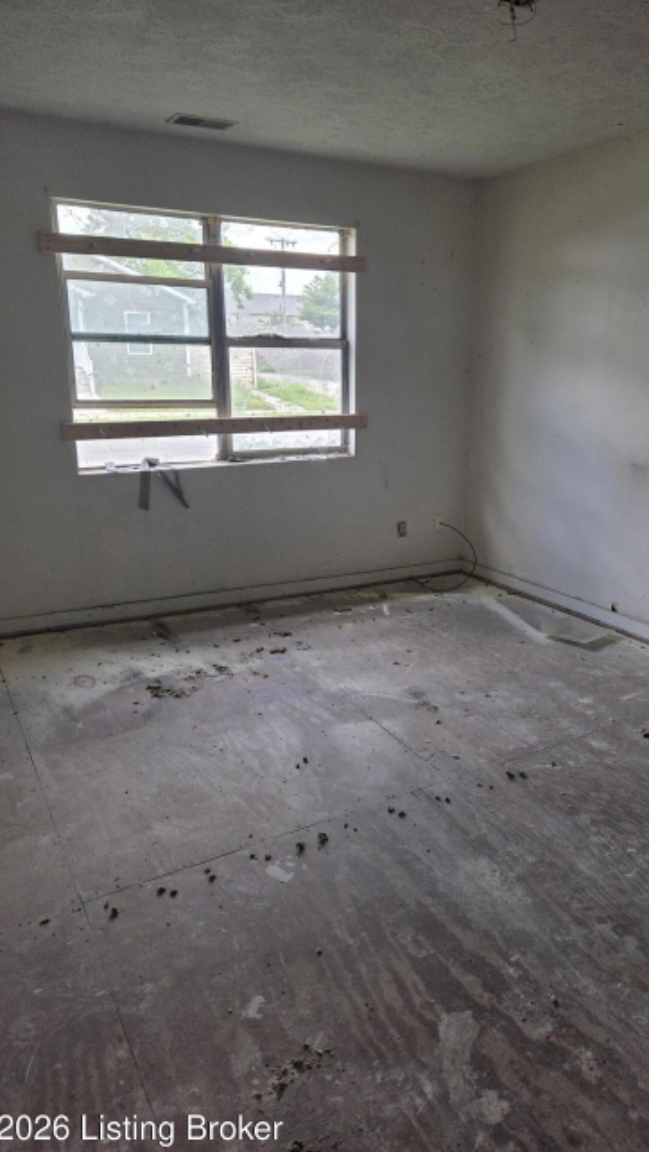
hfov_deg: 44.0
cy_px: 585
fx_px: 795
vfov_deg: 71.9
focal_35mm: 26
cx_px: 416
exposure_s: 1/180
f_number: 1.8
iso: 40
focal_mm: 5.4
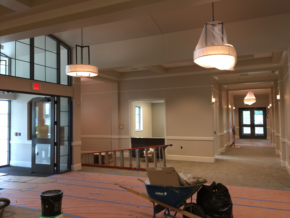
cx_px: 145
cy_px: 109
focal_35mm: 29
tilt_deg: +3.5
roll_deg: +0.1
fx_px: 243
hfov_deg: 61.7
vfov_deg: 48.2
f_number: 2.2
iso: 50
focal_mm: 4.15
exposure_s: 1/30
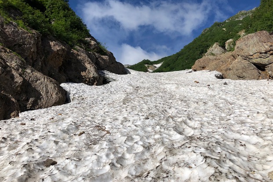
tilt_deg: +25.4
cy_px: 83
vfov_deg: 43.6
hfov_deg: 61.9
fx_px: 227
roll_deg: -0.6
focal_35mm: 30
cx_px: 134
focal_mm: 3.99
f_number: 1.8
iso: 25
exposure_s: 1/4367
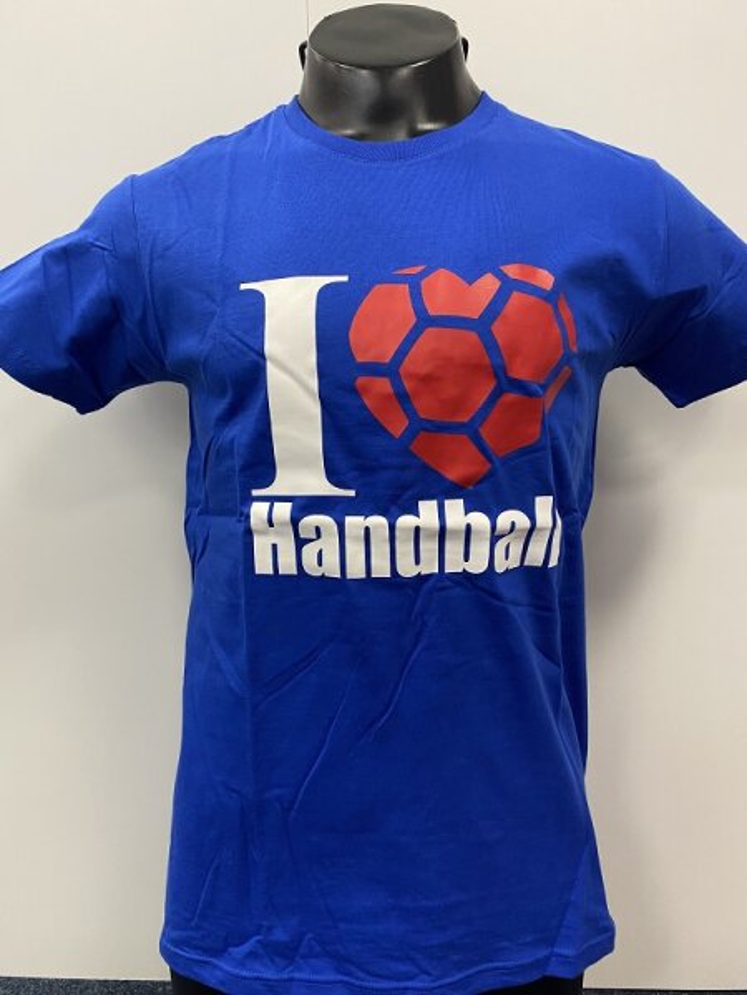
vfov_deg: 67.3
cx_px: 374
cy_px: 498
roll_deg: +1.5
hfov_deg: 53.1
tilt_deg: -7.8
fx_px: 748
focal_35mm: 26
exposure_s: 1/50
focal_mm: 4.25
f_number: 1.8
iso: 125
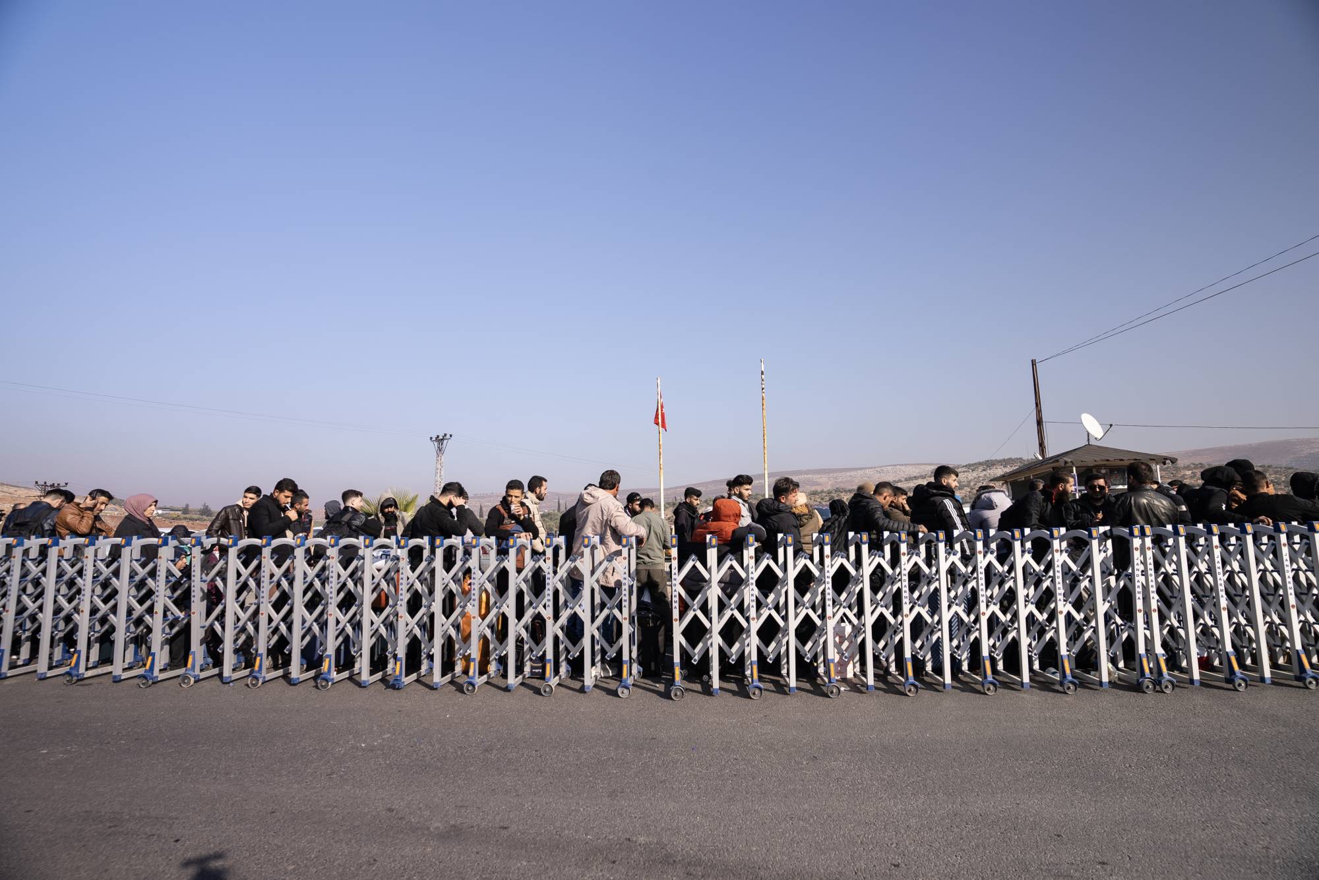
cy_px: 440
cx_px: 660
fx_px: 623
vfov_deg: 70.5
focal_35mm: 17
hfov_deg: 93.3
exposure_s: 1/125
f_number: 5
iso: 80
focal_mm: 17
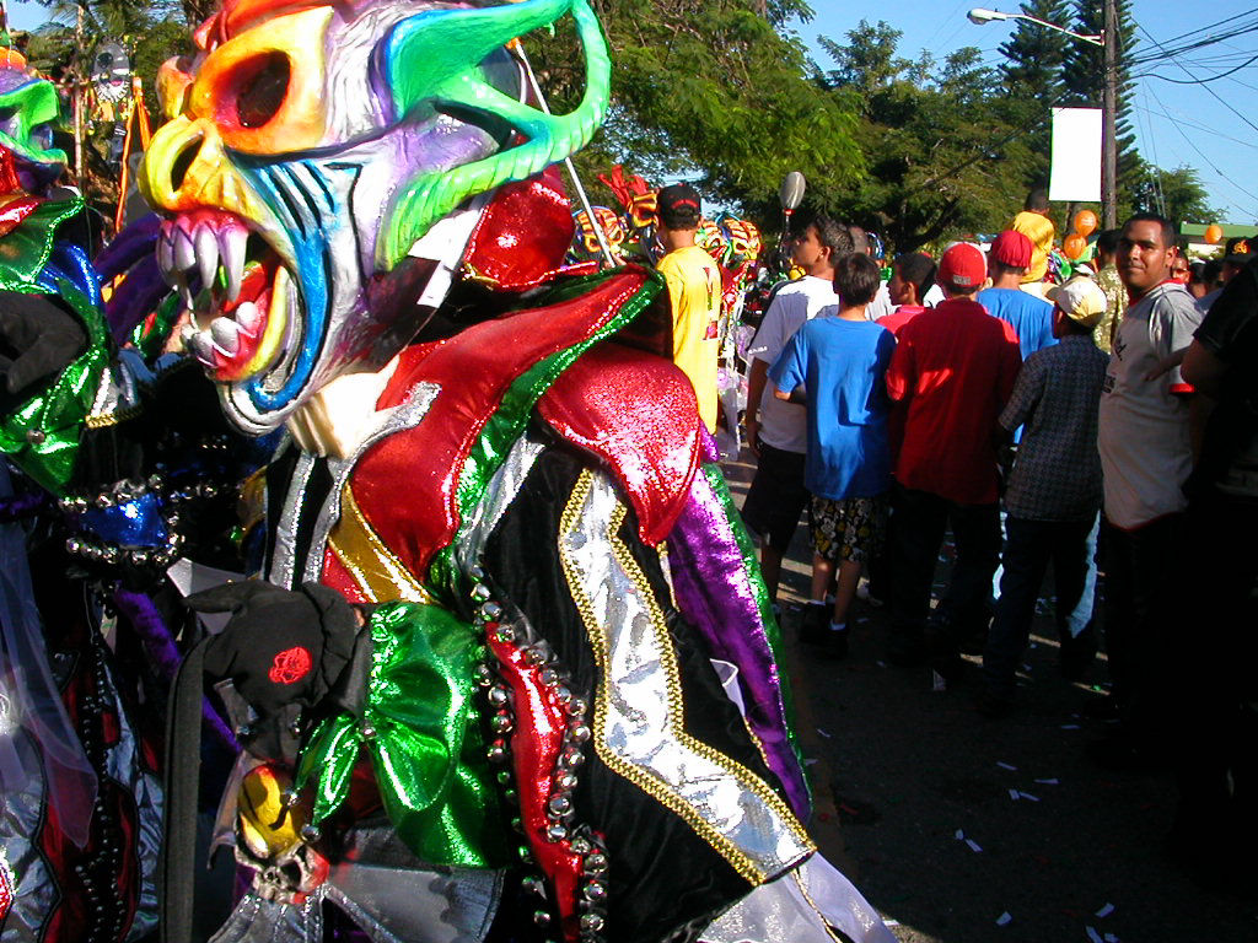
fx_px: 1345
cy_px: 472
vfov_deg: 38.7
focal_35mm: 37
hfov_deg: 50.1
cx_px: 629
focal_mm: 5.6
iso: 100
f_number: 4.5
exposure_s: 1/454
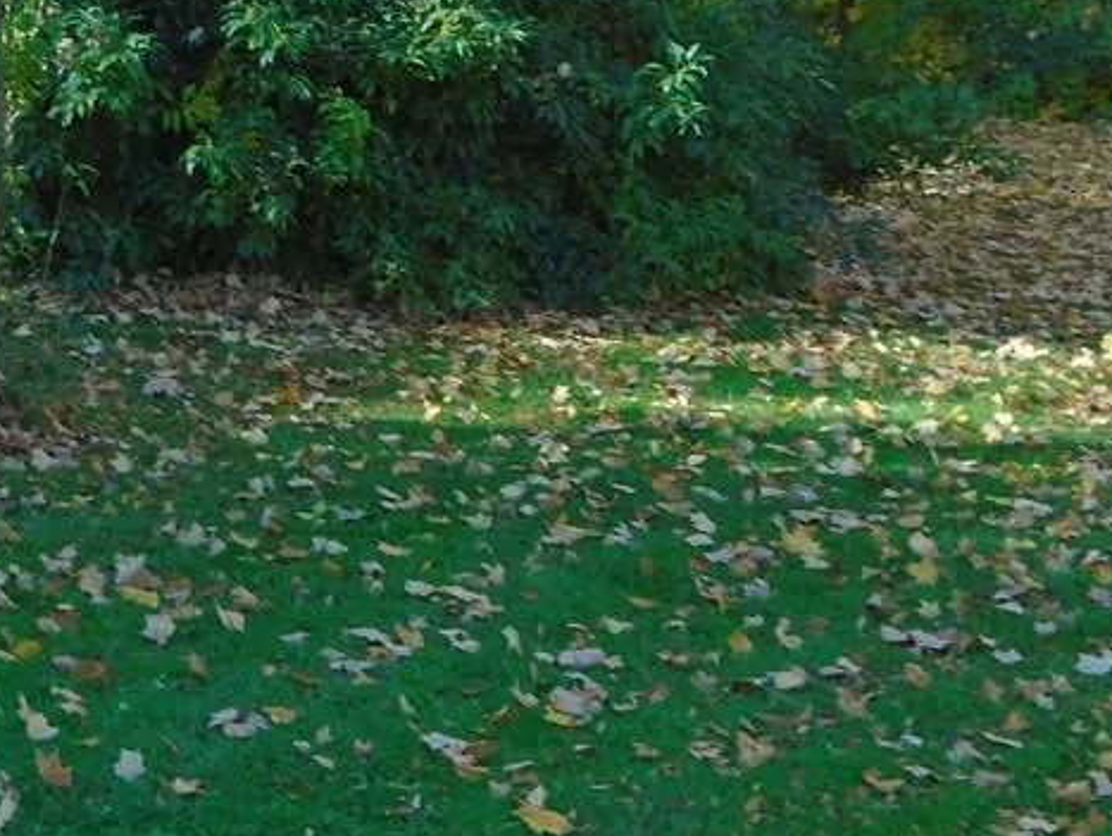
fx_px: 2958
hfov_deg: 20.6
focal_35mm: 92
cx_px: 5
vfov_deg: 15.9
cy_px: 81
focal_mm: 7.4
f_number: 4.1
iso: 100
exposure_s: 1/100
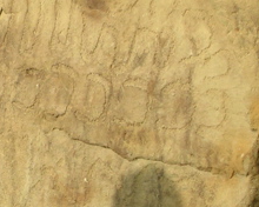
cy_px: 104
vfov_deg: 4.7
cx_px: -59
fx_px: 2499
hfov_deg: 5.9
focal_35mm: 326
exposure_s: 1/412
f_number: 4.9
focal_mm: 17.4
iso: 50
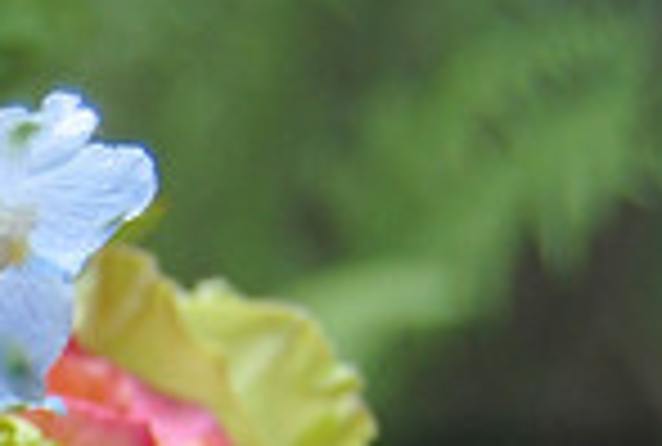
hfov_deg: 10.1
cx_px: -639
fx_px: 3486
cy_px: 946
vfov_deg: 7.0
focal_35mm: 189
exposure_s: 1/250
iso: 200
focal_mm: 24
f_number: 3.8
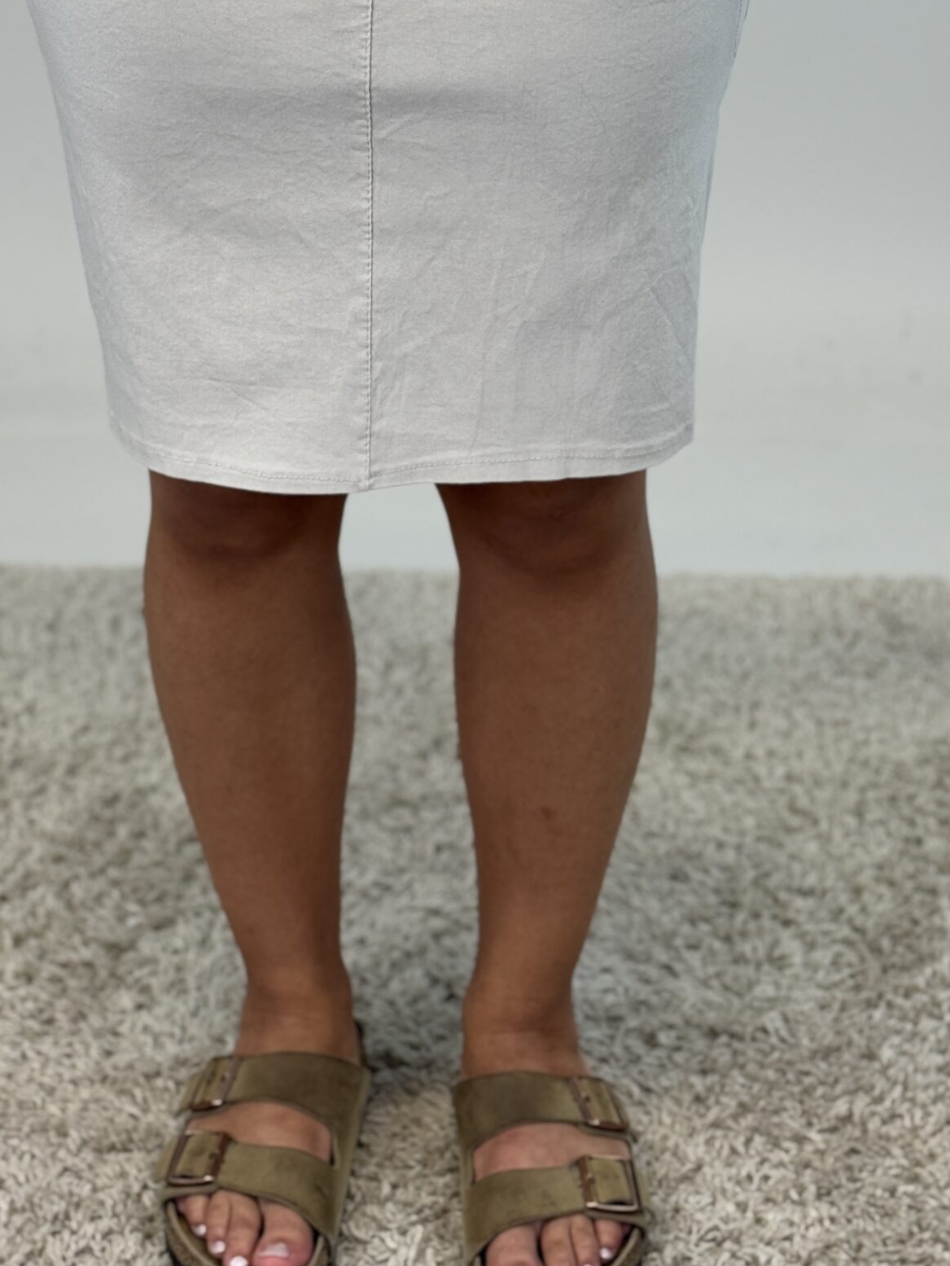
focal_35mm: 79
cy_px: 410
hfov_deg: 18.7
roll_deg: +1.3
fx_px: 2890
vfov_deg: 24.6
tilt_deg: -21.4
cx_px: 392
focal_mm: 6.76
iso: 50
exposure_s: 1/121
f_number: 1.78
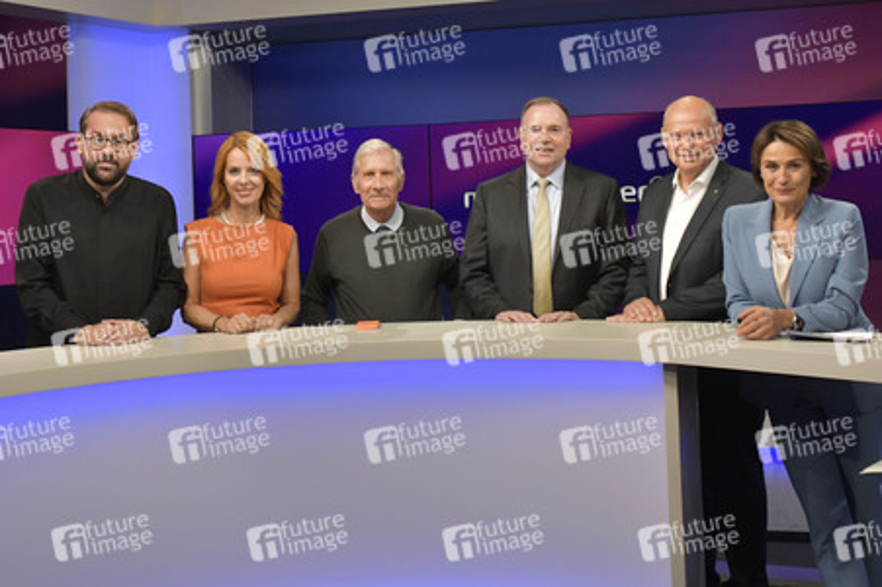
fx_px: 783
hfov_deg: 58.8
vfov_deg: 41.1
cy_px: 294
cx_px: 441
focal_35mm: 32
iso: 2500
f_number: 6.3
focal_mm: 32
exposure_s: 1/200
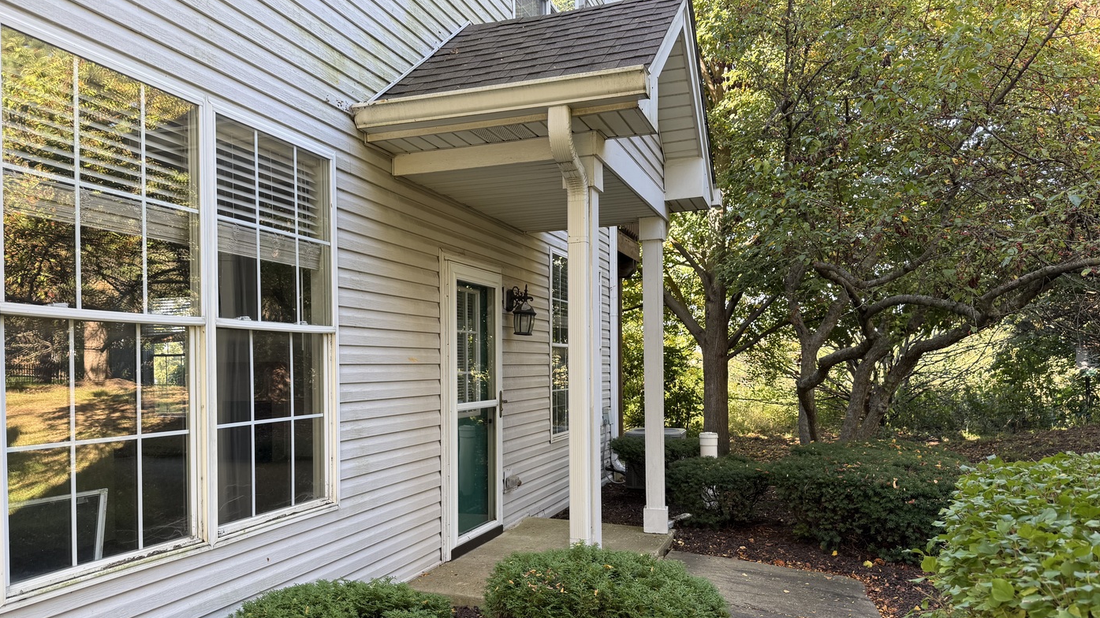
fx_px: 787
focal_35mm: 27
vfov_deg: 42.6
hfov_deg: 69.9
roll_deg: +1.3
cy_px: 378
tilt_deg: -1.0
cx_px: 539
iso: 64
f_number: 1.78
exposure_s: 1/121
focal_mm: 6.76
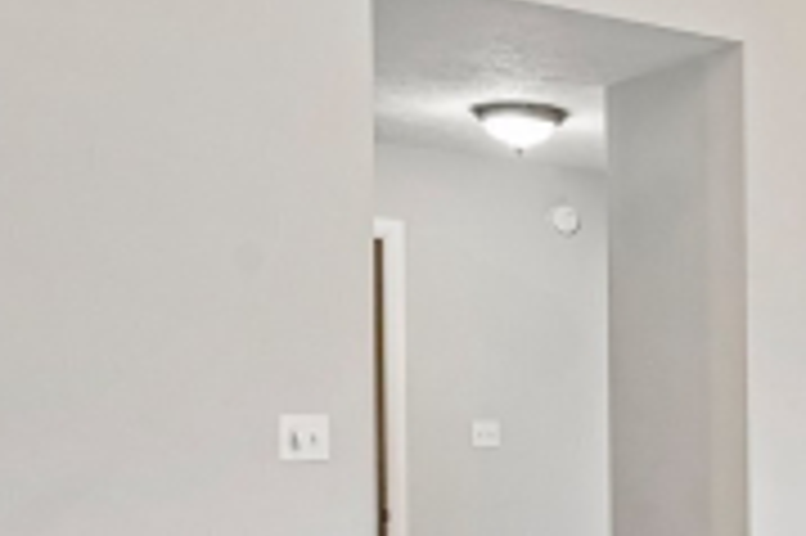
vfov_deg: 20.1
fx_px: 1499
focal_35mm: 67
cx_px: 1063
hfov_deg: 25.6
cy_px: 401
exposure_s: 1/6
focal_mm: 16
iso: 400
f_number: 8
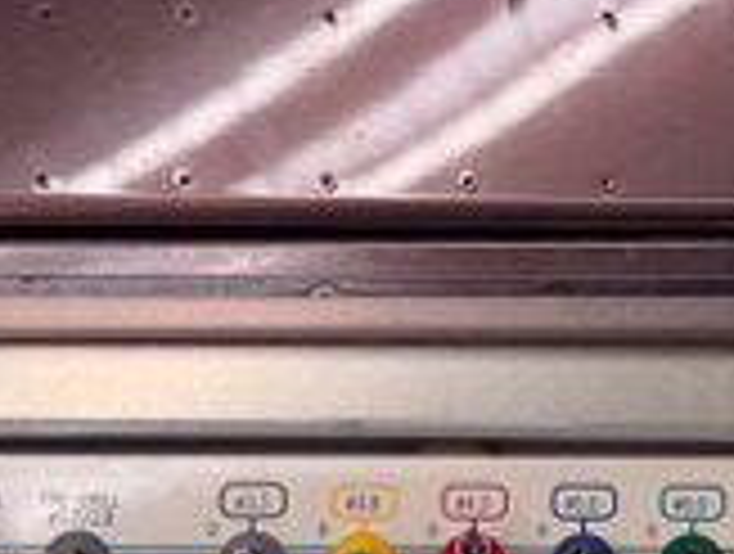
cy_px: 396
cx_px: 698
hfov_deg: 20.3
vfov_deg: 15.7
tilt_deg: -85.4
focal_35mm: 94
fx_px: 1998
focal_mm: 6.76
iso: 80
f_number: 1.78
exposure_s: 1/580
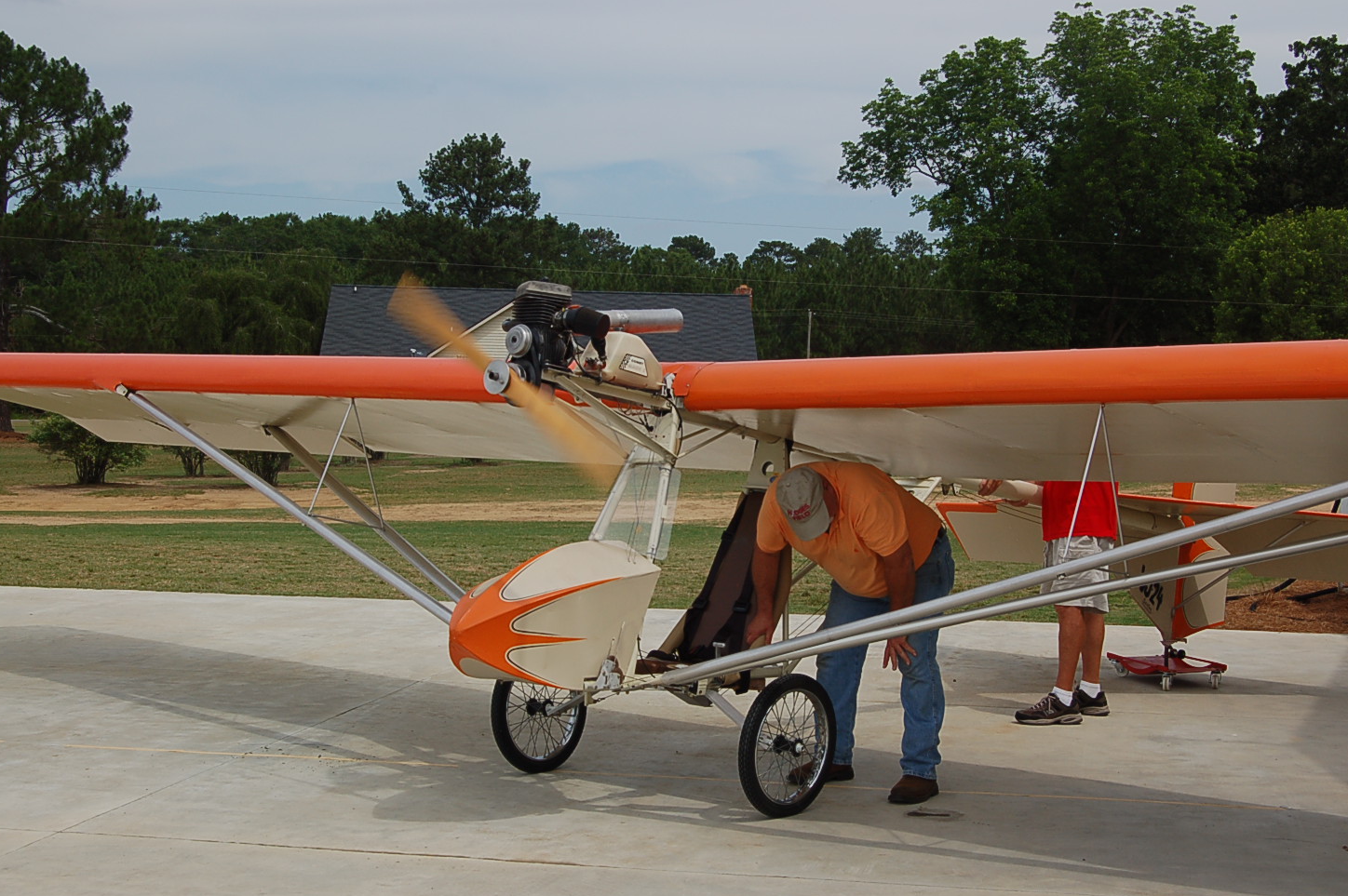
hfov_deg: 36.6
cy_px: 457
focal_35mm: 55
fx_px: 2040
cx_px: 692
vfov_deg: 24.8
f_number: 10
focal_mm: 35
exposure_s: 1/400
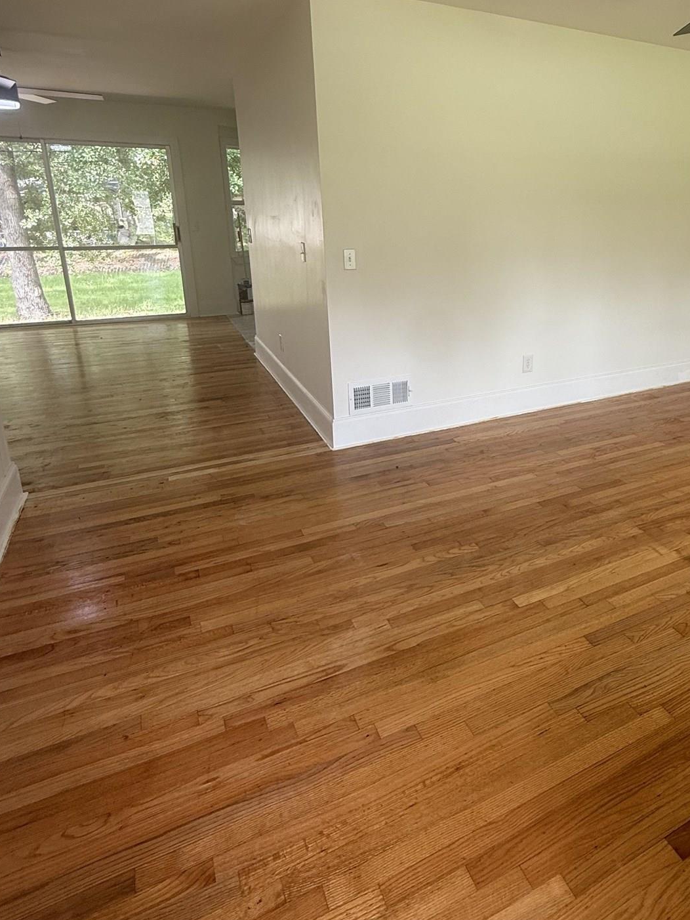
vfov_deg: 73.2
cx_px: 485
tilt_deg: -16.0
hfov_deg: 57.0
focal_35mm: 23
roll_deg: -0.2
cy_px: 373
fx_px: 611
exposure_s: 1/99
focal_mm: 2.22
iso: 64
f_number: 2.2
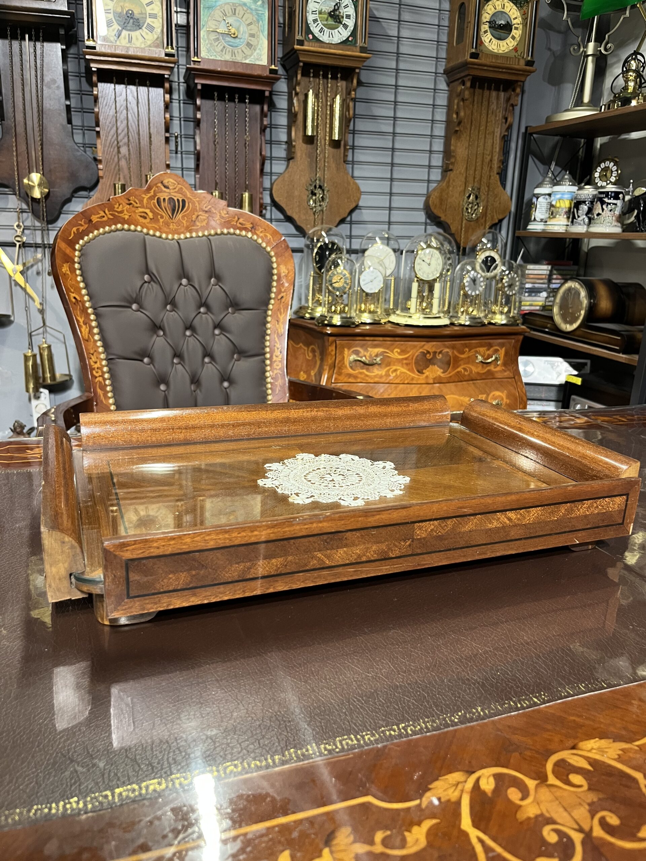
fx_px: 647
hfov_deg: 53.1
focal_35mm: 26
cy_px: 430
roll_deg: -2.4
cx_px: 323
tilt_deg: -16.3
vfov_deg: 67.3
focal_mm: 5.1
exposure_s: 1/50
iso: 160
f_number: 1.6
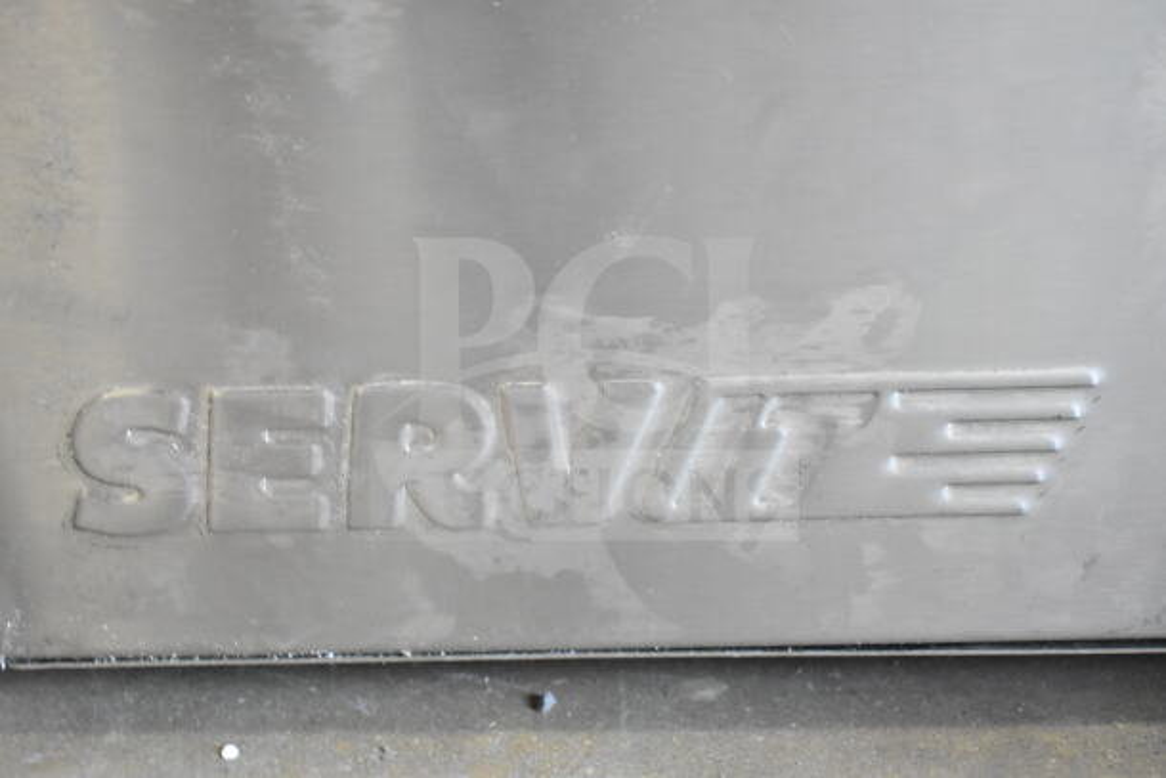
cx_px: 583
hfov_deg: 33.4
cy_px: 389
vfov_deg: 22.6
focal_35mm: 60
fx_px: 1944
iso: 2500
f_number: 5
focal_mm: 40
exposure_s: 1/60
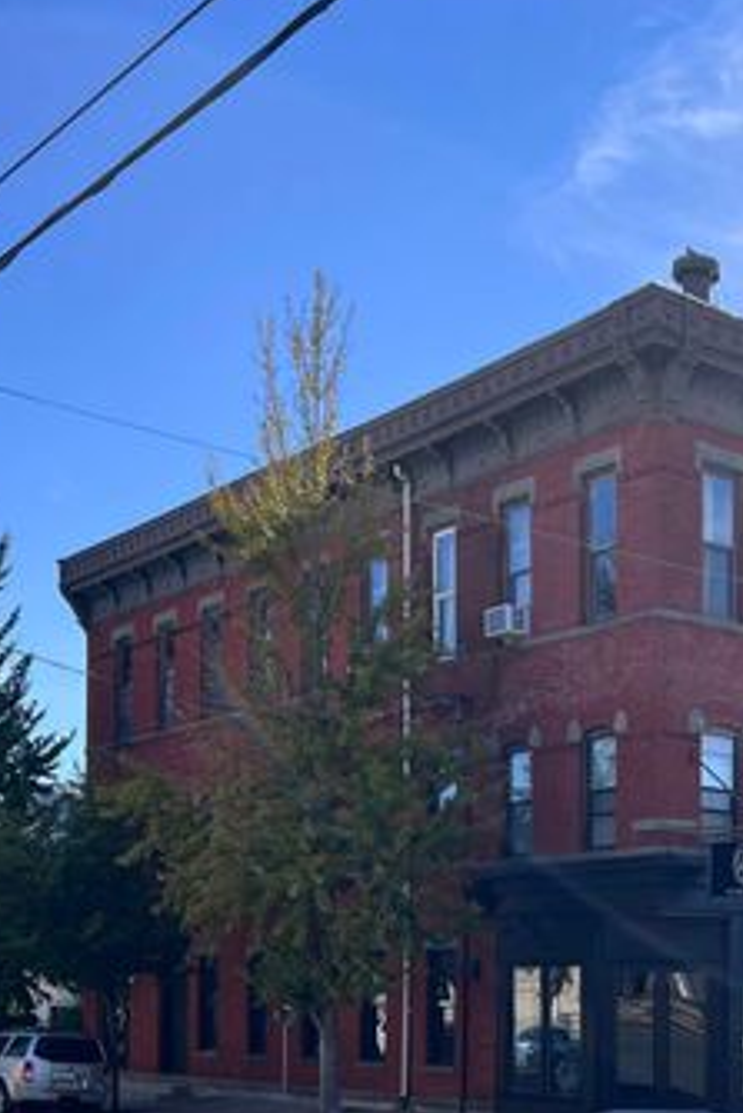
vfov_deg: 35.2
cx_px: 726
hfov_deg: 24.1
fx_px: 1670
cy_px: 951
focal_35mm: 54
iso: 50
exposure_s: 1/1808
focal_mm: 5.7
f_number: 1.5
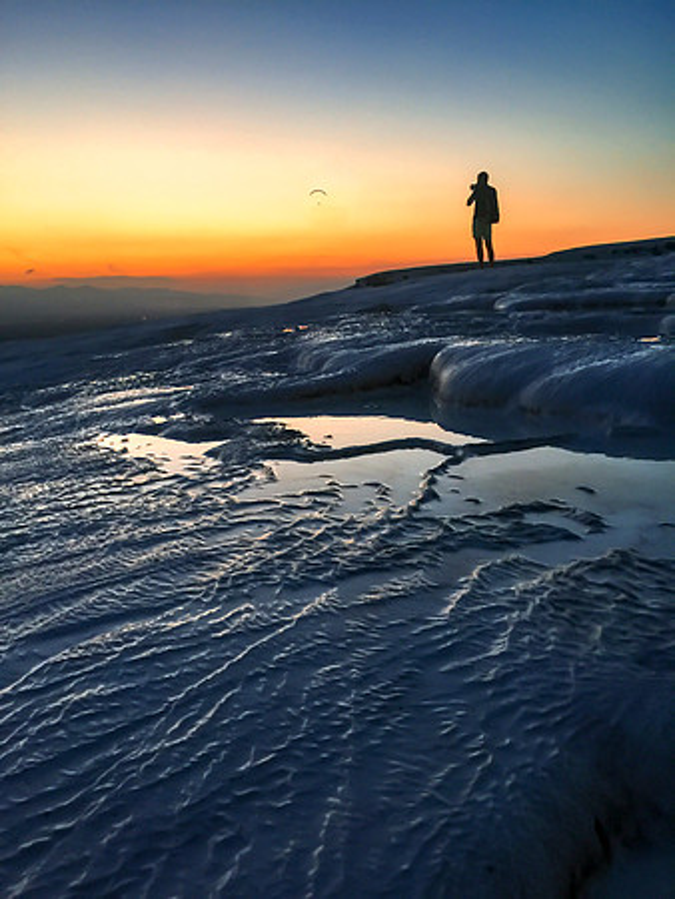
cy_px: 450
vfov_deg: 61.6
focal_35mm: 29
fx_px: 753
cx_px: 338
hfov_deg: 48.3
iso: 64
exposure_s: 1/17
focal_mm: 4.15
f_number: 2.2
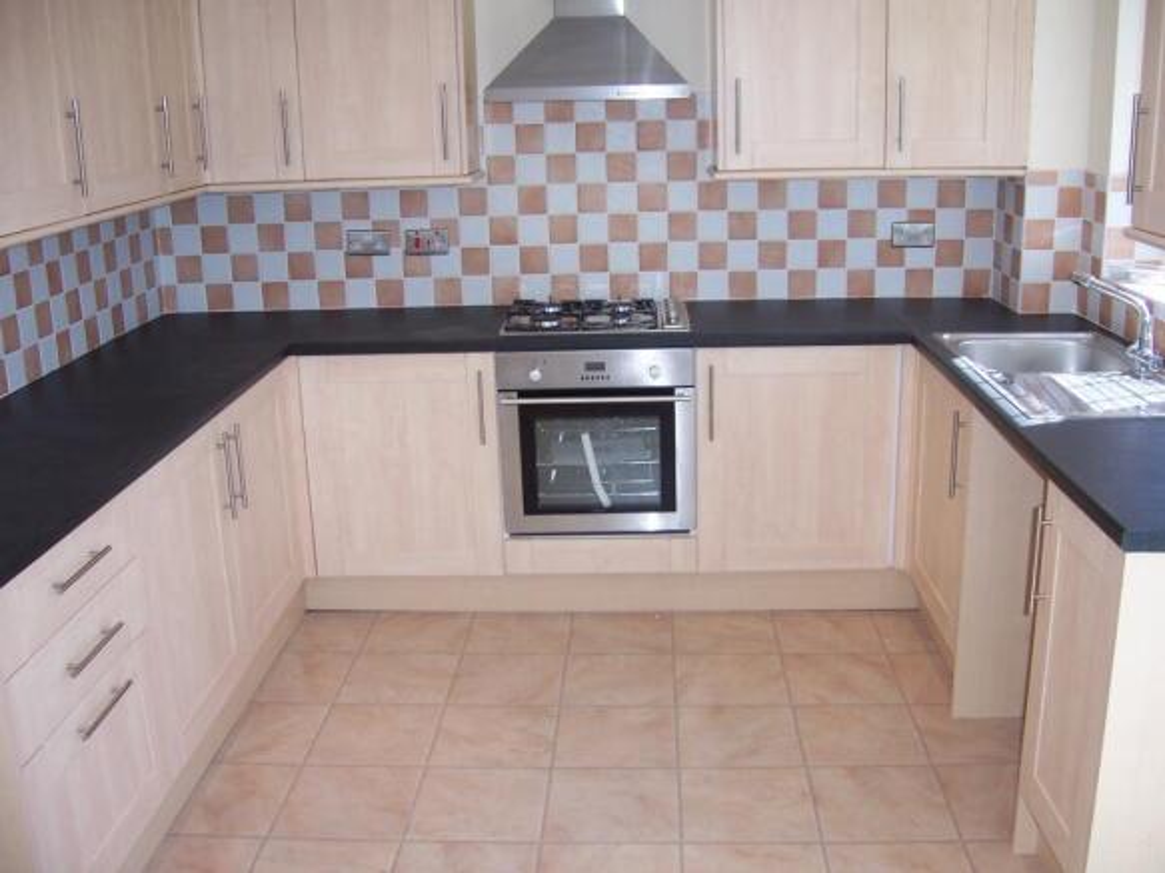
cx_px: 582
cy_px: 436
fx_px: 1211
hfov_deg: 51.4
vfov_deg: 39.6
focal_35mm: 36
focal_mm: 6
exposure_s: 1/180
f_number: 3
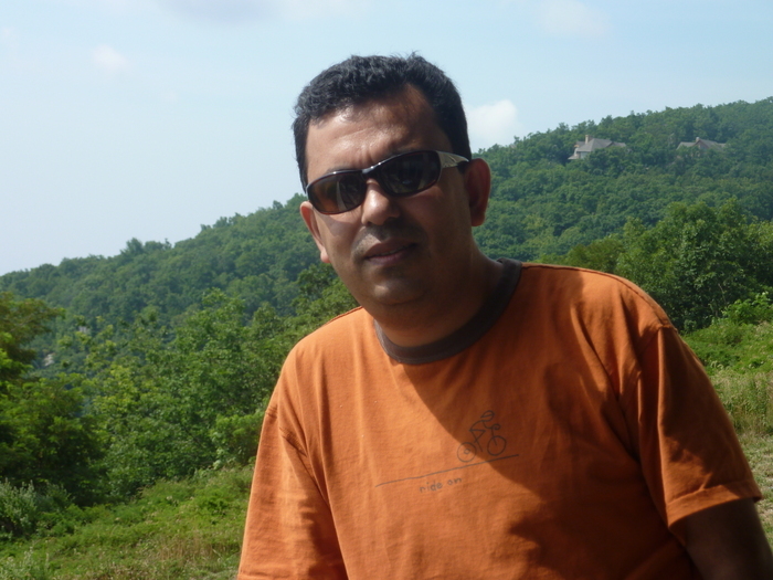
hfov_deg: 20.4
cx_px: 386
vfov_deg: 15.4
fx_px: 2144
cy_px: 290
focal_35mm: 96
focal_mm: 15.8
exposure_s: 1/400
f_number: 4.3
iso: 80
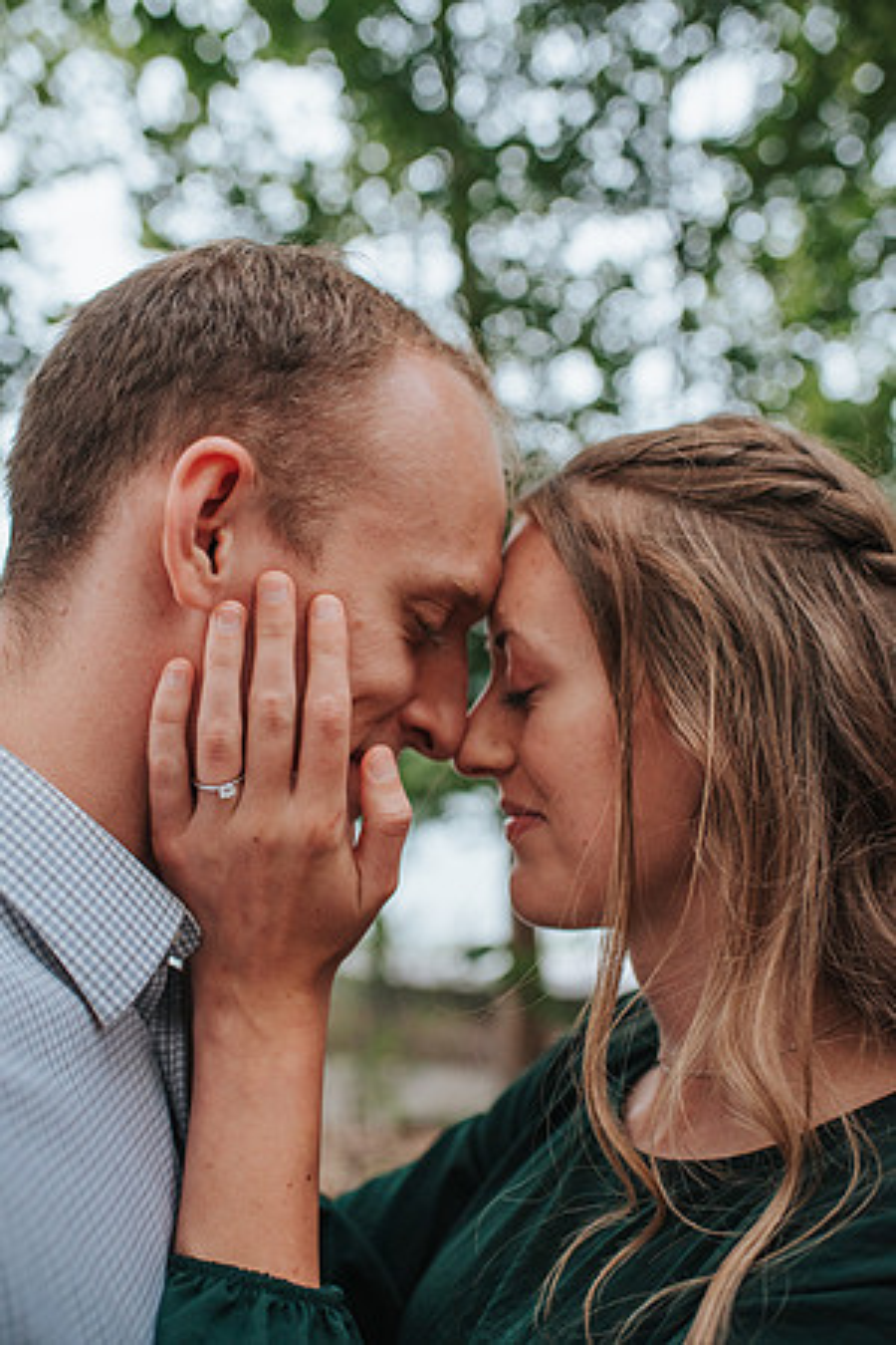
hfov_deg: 37.9
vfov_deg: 54.4
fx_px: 1307
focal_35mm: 35
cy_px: 672
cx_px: 448
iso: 1000
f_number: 2.8
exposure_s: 1/400
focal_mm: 35
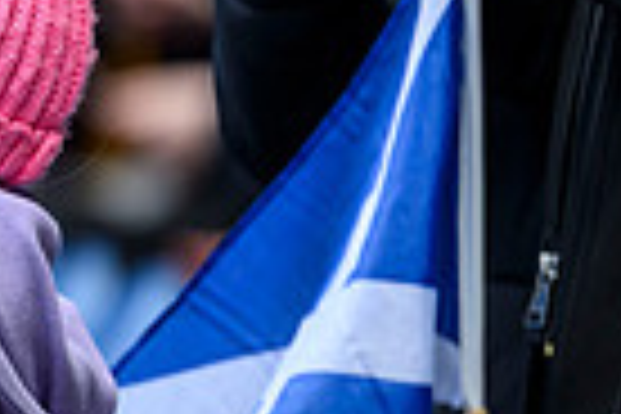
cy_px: -205
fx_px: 29047
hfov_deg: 1.2
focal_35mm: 1684
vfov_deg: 0.8
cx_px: -639
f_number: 3.2
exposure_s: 1/1250
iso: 500
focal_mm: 400
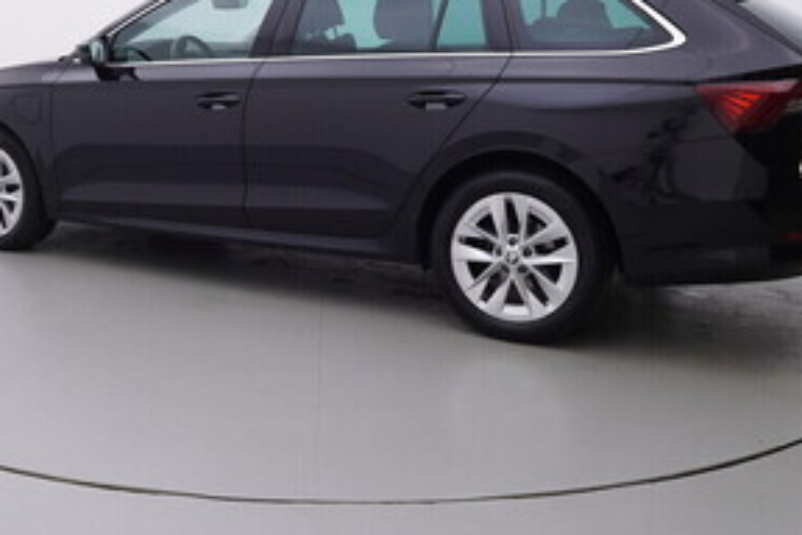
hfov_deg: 45.0
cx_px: 294
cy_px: 160
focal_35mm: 43
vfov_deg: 30.9
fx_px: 957
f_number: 5
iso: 200
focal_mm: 15
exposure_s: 1/80
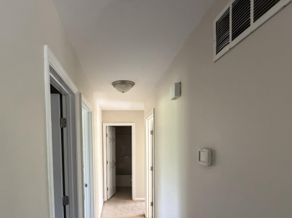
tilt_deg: -3.6
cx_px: 125
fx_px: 194
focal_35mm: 23
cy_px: 152
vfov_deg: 57.0
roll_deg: +0.7
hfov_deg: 73.5
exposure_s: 1/99
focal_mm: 2.22
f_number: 2.2
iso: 250
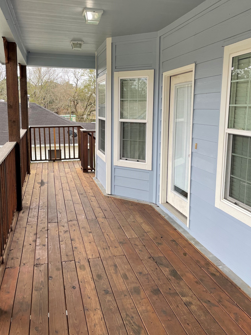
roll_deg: +0.0
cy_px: 154
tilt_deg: -8.0
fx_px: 290
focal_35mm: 30
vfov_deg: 59.9
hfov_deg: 46.8
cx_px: 117
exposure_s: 1/362
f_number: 1.6
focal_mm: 4.2
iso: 32
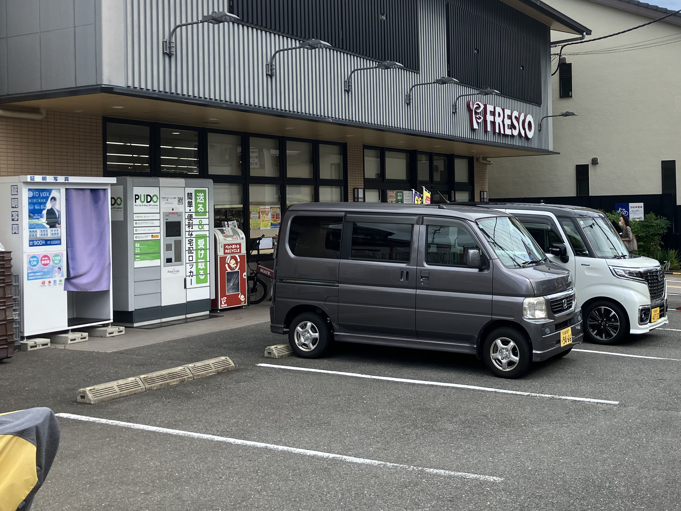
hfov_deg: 43.0
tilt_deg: -0.7
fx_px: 846
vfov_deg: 33.5
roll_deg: +0.9
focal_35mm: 43
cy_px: 210
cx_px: 474
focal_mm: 3.99
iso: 32
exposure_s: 1/771
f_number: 1.8
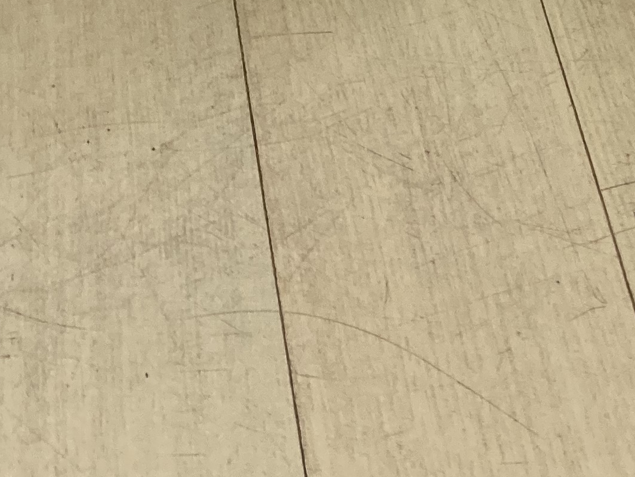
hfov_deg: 18.5
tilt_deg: -39.4
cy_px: -386
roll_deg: -1.0
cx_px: 392
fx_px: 1945
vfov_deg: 12.7
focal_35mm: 106
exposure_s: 1/60
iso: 160
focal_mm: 3.99
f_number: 1.8
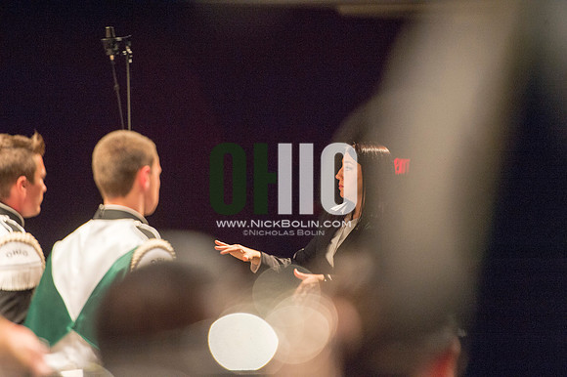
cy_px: 188
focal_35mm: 200
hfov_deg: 10.3
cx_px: 284
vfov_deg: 6.9
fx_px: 3148
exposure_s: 1/250
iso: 2500
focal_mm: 200
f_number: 2.8
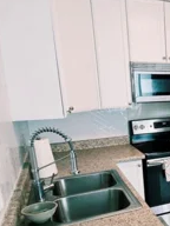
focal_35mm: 38
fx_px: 249
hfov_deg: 30.5
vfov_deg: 48.4
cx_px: 216
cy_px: 144
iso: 160
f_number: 2.2
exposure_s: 1/60.2
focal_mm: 2.2
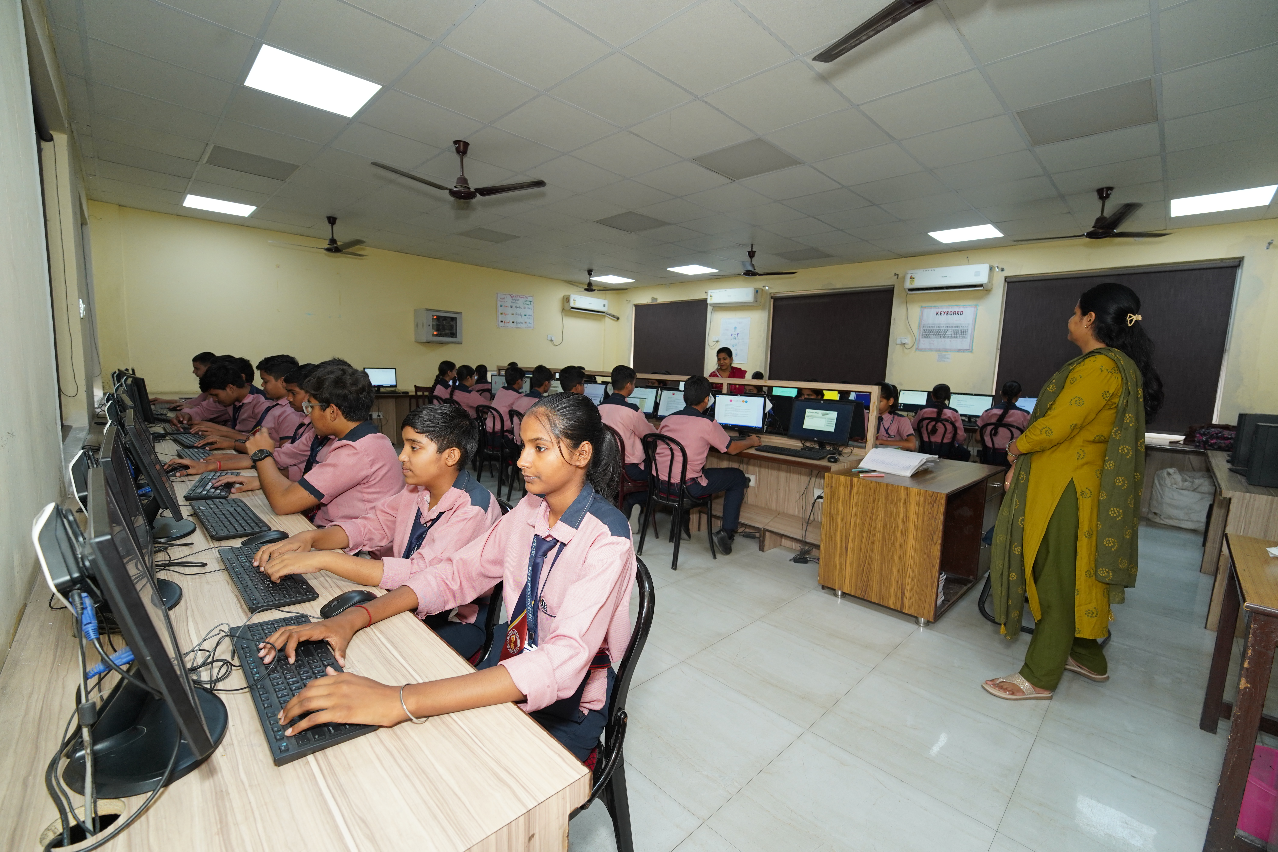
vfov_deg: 81.2
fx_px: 497
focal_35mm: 14
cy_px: 426
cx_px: 639
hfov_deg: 104.3
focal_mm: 14
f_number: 4
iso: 1000
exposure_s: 1/125
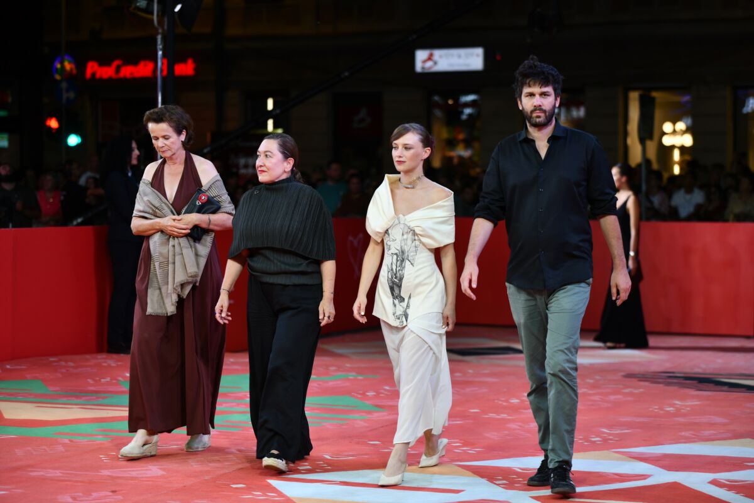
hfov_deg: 21.5
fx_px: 1990
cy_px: 252
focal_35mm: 95
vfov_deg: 14.4
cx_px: 377
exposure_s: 1/500
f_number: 2.8
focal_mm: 95
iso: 500
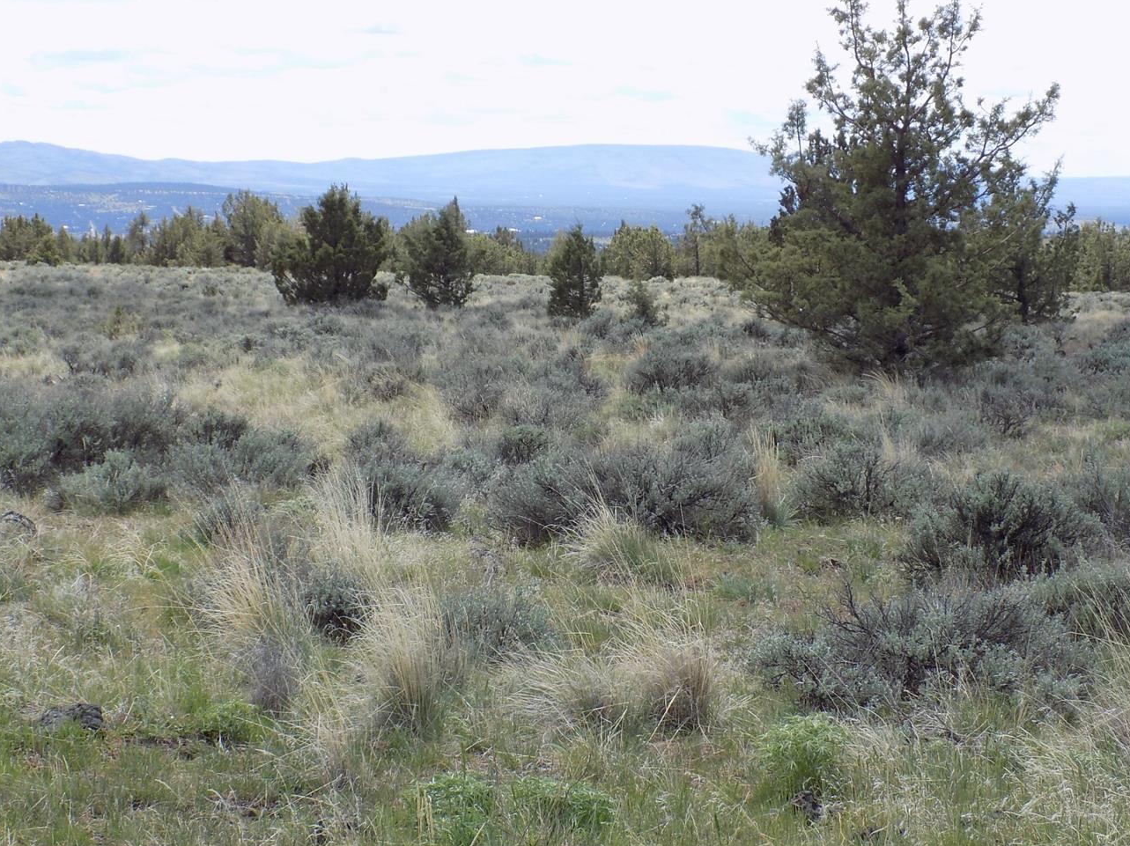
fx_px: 2480
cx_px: 500
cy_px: 391
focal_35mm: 76
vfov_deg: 19.4
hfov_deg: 25.7
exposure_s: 1/400
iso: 80
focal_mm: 11.5
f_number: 4.1
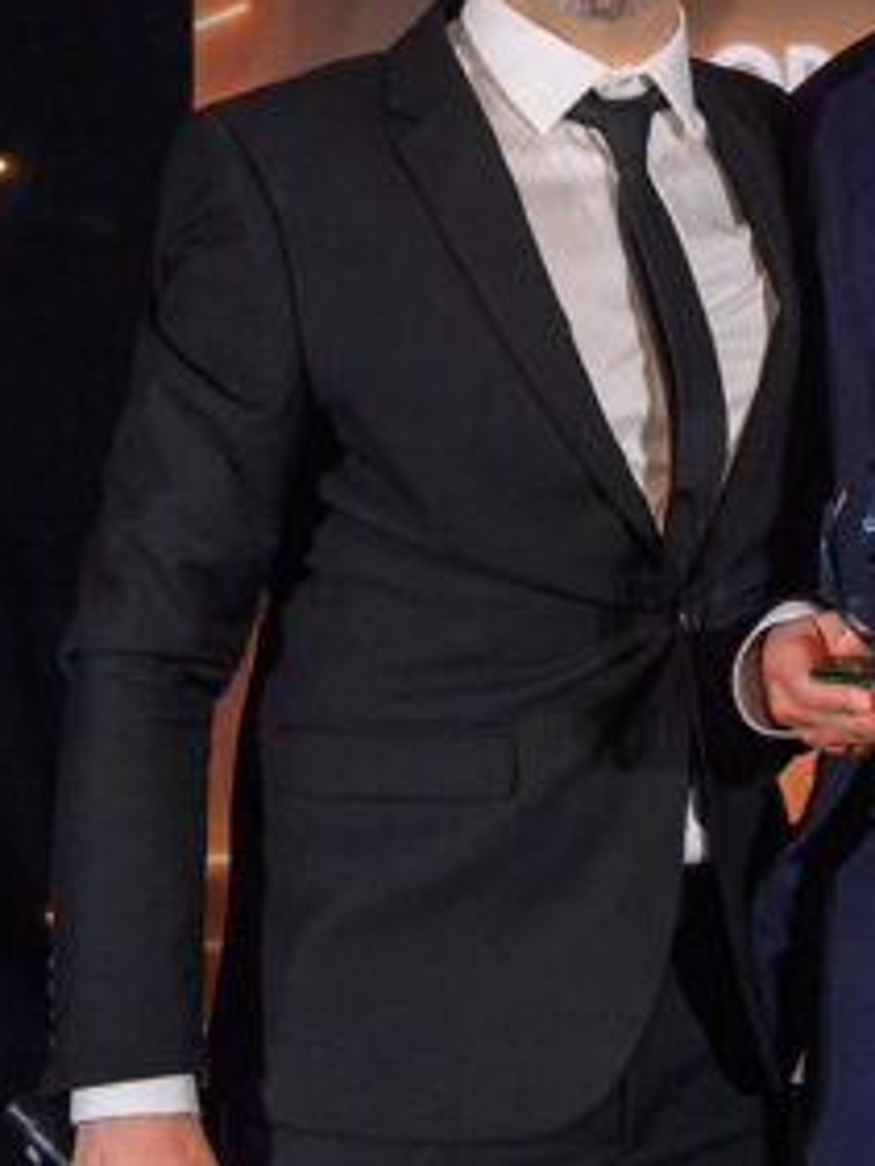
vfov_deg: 19.9
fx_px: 3300
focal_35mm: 98
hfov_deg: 15.0
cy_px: 361
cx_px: 746
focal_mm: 40
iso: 1600
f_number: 8
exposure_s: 1/100
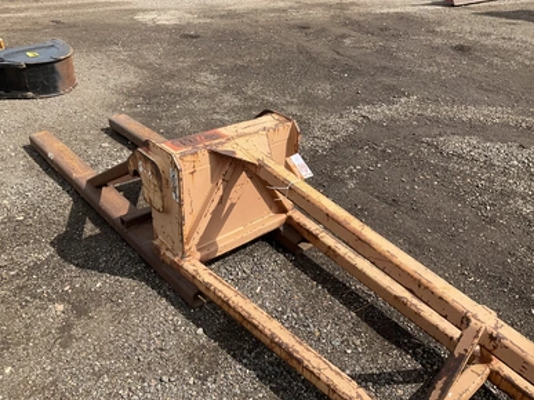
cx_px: 275
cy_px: 194
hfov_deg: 60.0
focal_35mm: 30
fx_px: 463
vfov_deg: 46.8
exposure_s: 1/1577
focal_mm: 3
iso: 25
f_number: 1.8
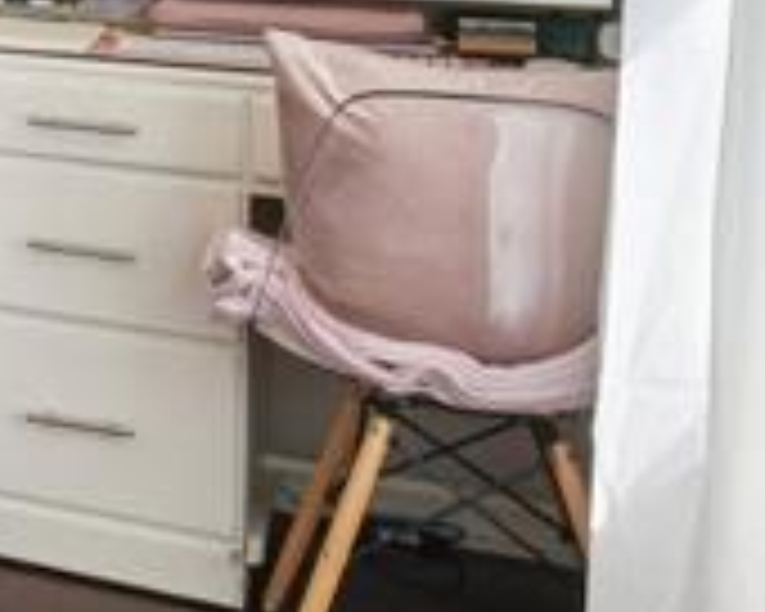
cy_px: -212
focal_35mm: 79
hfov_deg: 14.4
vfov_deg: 18.0
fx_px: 1789
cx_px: -1125
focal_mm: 14
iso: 320
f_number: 9
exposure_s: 1/30
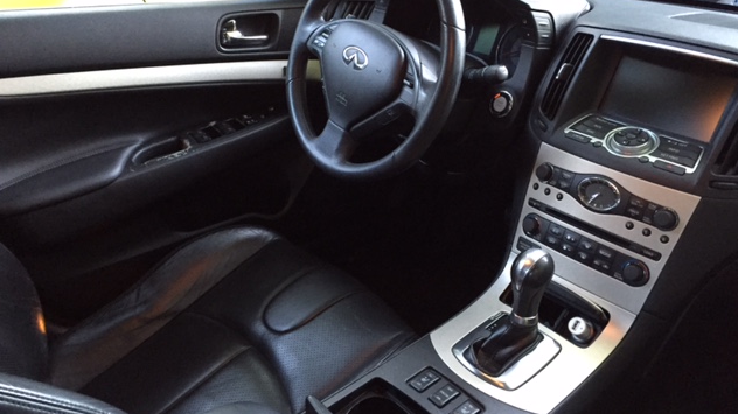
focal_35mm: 32
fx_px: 626
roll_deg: -2.7
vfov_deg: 36.6
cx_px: 373
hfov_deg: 61.0
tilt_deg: -25.5
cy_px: 177
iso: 250
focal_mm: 4.15
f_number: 2.2
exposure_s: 1/30
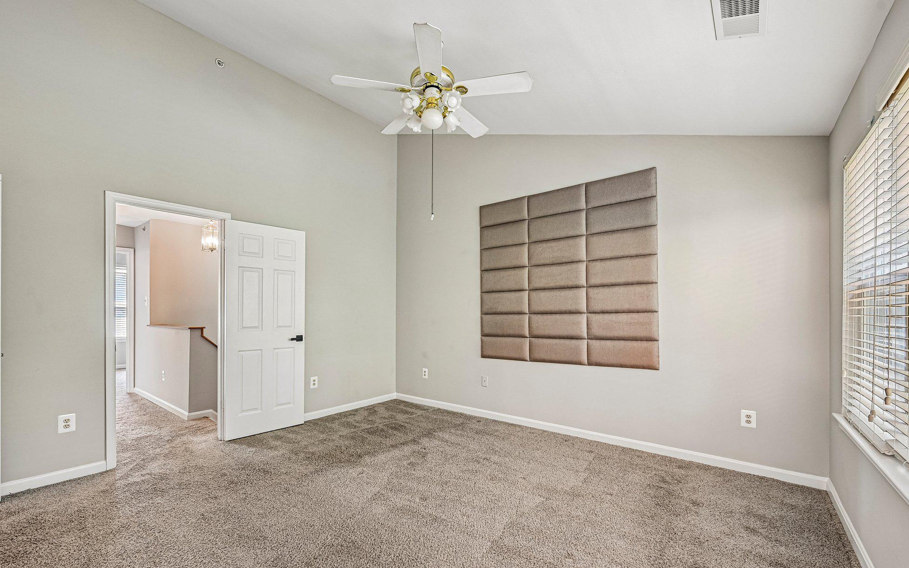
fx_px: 372
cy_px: 308
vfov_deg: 74.6
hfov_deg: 101.4
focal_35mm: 15
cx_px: 440
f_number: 8
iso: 400
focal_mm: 14
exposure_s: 1/5
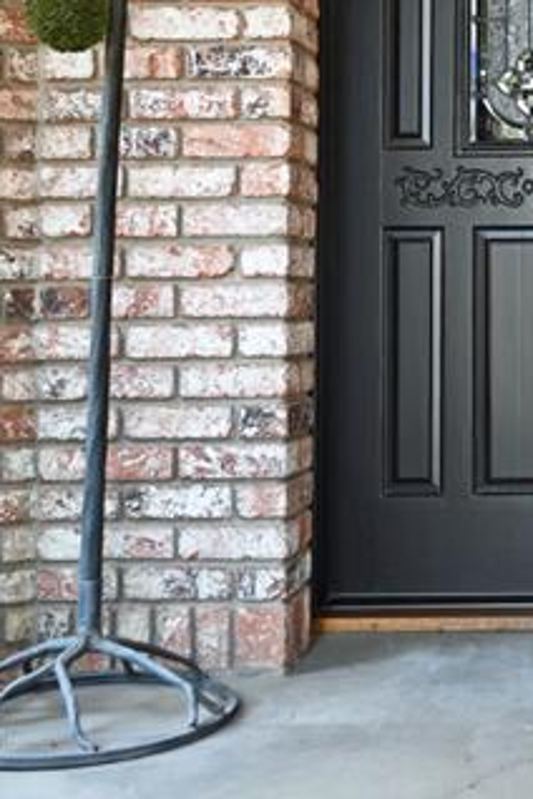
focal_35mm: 66
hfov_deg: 18.8
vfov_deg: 30.0
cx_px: 729
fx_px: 1466
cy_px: 190
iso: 220
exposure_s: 1/60
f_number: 4
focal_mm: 14
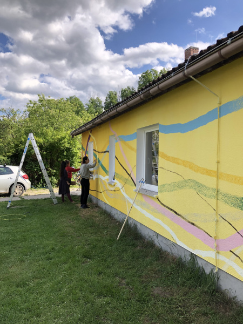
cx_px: 122
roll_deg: -1.4
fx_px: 262
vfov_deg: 63.4
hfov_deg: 49.7
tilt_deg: -0.1
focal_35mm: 28
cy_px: 162
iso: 20
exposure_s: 1/796
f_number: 1.8
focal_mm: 3.99
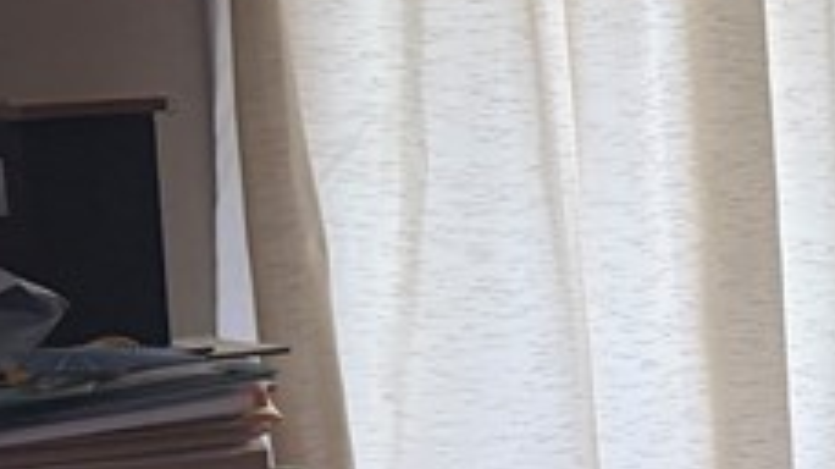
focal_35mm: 127
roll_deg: +0.5
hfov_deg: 13.5
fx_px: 2811
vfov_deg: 9.5
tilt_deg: -9.7
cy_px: 238
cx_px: 1842
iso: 125
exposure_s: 1/108
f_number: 1.6
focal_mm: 5.96
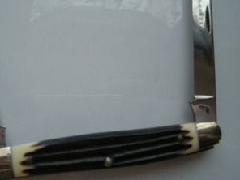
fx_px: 354
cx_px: 88
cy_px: 71
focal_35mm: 51
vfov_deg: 28.5
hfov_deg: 37.2
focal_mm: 5.7
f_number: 2.8
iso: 400
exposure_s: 1/53.5
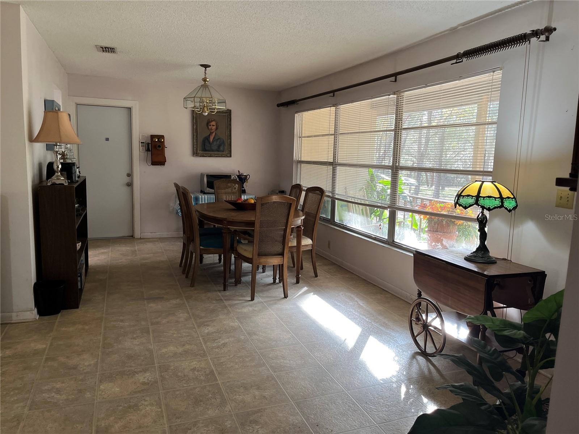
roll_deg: -1.3
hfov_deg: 67.3
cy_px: 217
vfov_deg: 53.1
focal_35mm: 26
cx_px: 290
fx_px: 435
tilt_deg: -7.5
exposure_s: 1/120
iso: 125
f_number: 1.6
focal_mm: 5.1
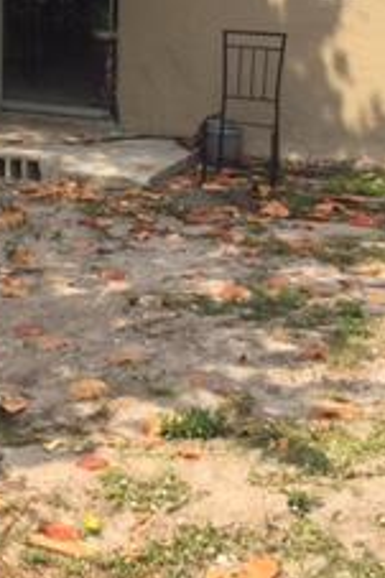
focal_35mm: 85
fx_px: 1366
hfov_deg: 15.3
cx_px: -120
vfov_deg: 22.9
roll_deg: -1.5
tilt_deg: -3.7
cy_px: -8
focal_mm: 4.15
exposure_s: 1/1464
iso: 32
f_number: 2.2
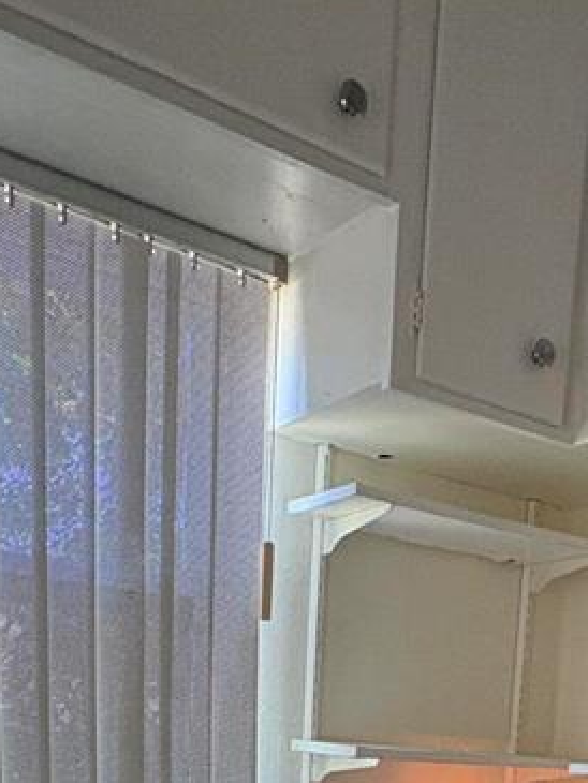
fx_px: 1041
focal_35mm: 46
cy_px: 957
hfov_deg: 31.2
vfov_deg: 33.1
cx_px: 403
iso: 320
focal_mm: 2.22
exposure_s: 1/60
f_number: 2.2
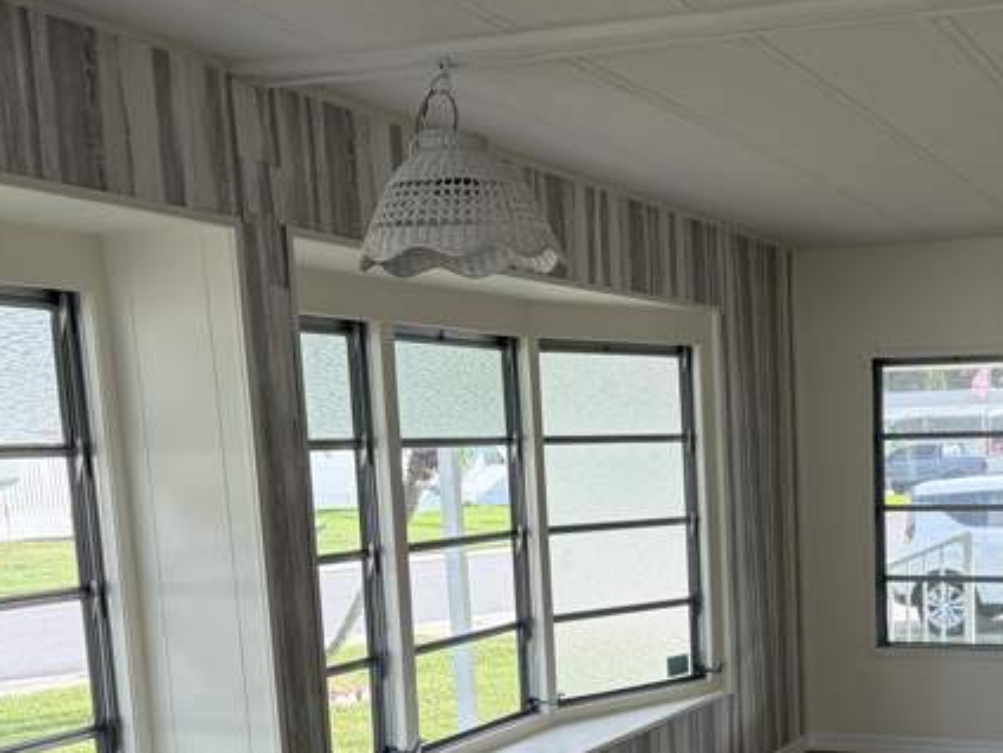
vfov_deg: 28.7
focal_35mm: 49
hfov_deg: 36.8
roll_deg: +2.0
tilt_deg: -8.1
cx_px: 875
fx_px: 1420
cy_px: 646
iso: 40
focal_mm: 5.96
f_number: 1.6
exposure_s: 1/325
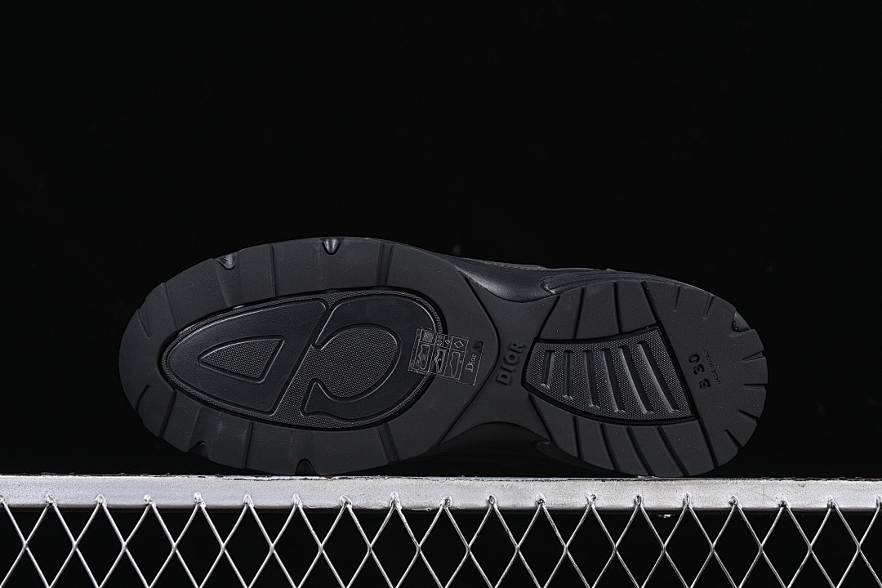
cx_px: 441
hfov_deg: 27.0
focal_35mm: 75
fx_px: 1837
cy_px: 294
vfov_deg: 18.2
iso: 160
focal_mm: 50
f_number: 6.3
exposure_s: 1/60
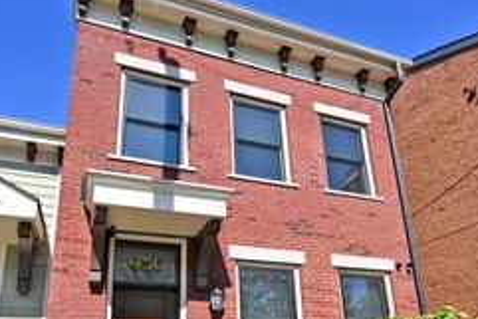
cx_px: 226
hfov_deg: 63.6
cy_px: 251
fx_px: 385
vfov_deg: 43.1
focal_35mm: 29
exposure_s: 1/320
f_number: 6.3
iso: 100
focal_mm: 14
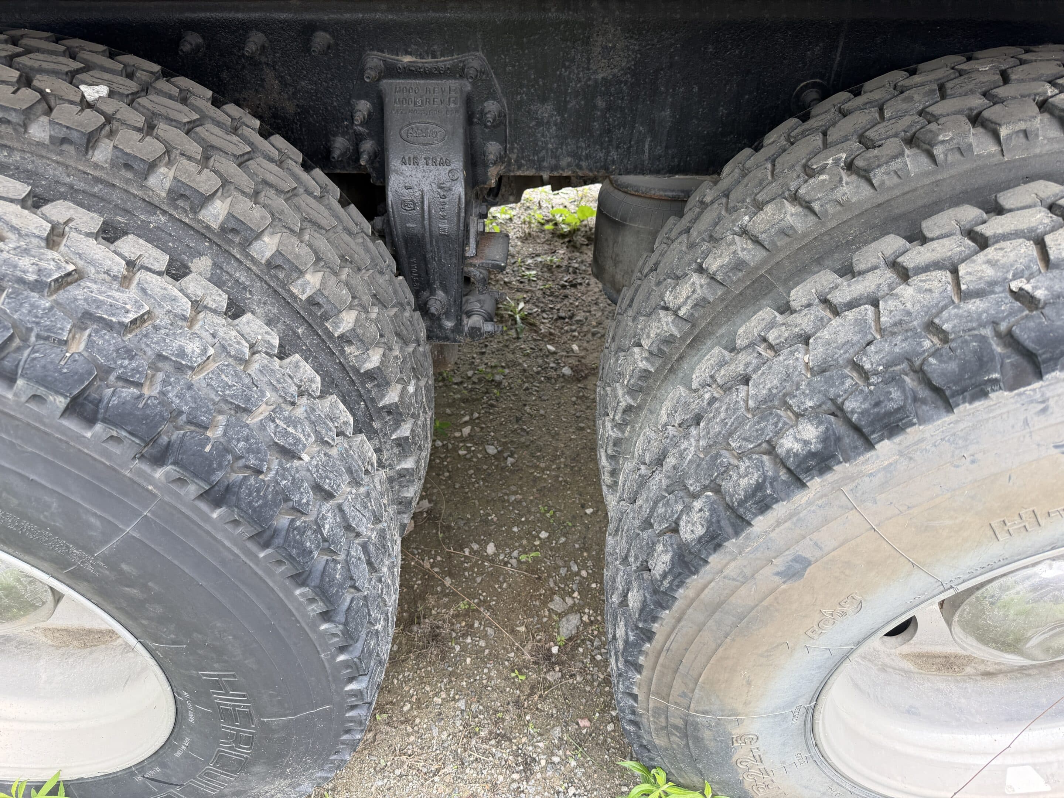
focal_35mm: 24
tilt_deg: -40.6
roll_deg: +1.0
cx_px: 532
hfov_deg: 71.6
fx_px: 738
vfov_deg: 56.8
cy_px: 399
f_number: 1.78
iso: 64
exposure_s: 1/170
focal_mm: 6.76
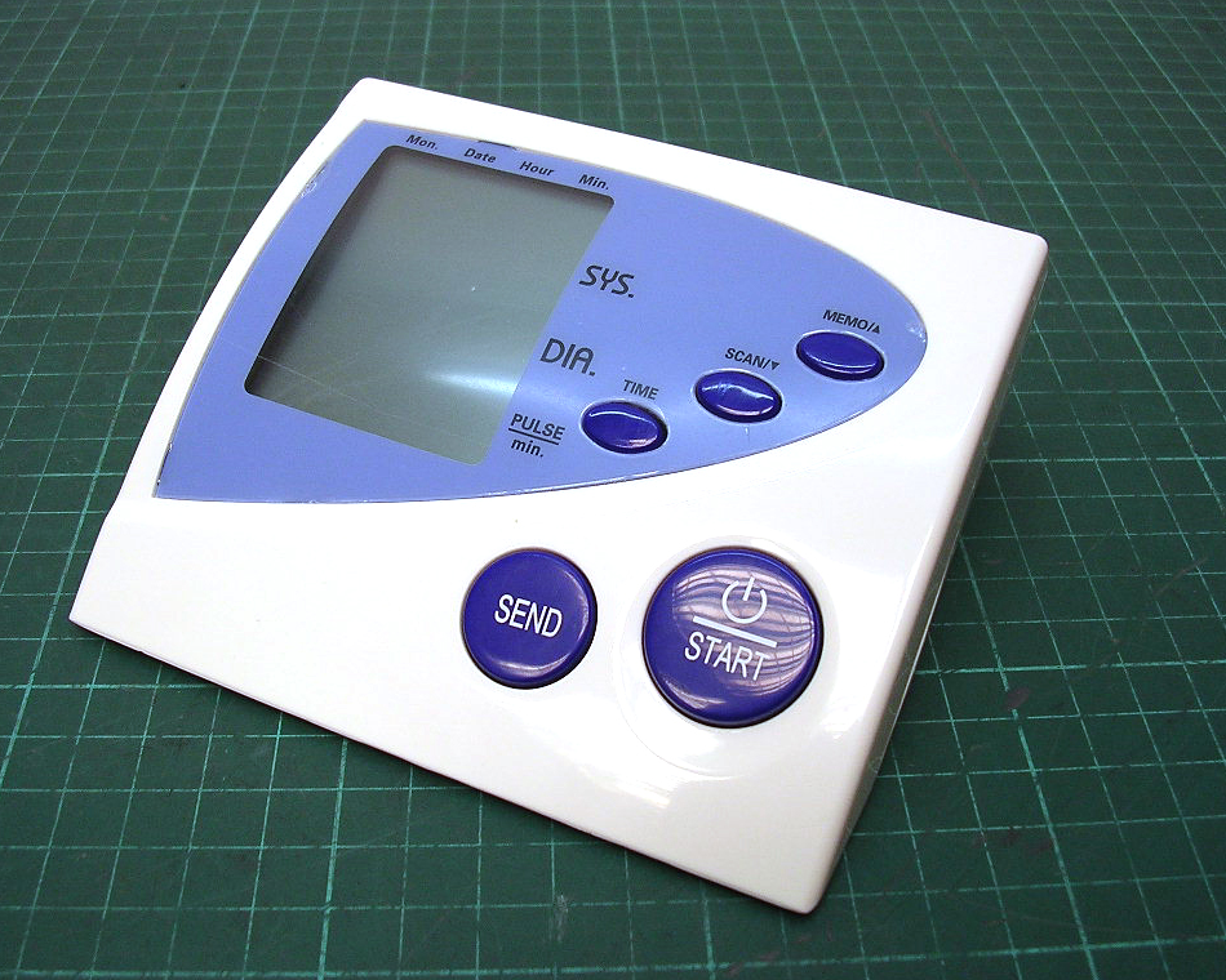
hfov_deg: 45.8
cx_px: 574
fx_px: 1451
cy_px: 487
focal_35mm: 40
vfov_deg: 37.3
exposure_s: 1/60.1
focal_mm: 5.8
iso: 100
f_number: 2.8
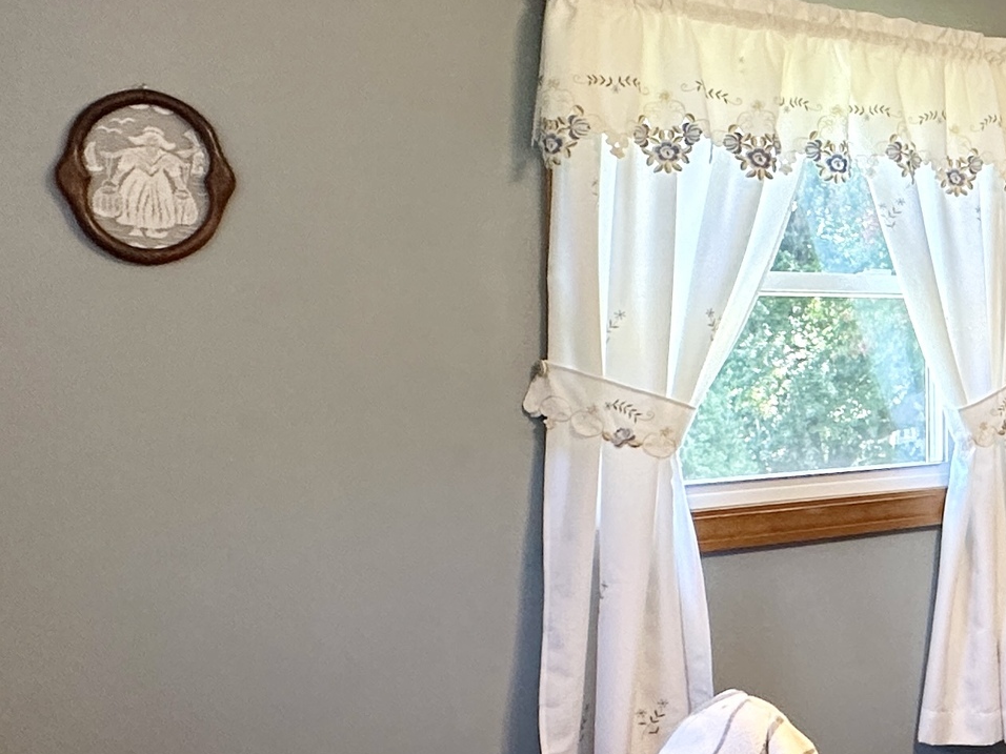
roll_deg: +0.2
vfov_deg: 32.2
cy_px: 348
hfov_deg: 31.3
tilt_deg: -0.3
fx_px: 1308
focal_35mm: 45
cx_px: 1346
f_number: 2.2
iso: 200
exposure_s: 1/60
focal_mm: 2.22
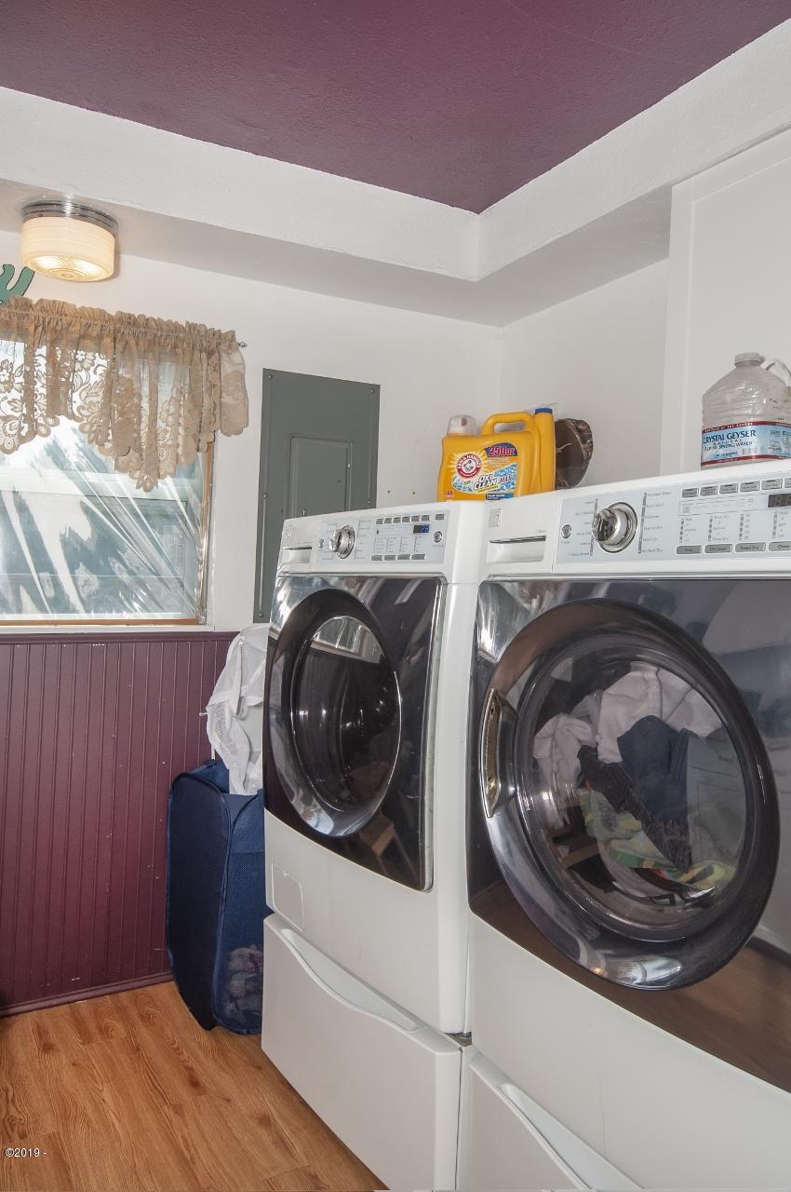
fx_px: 1190
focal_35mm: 36
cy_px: 596
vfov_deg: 53.2
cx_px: 396
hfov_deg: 36.8
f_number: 8
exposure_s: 1/180
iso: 400
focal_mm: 24
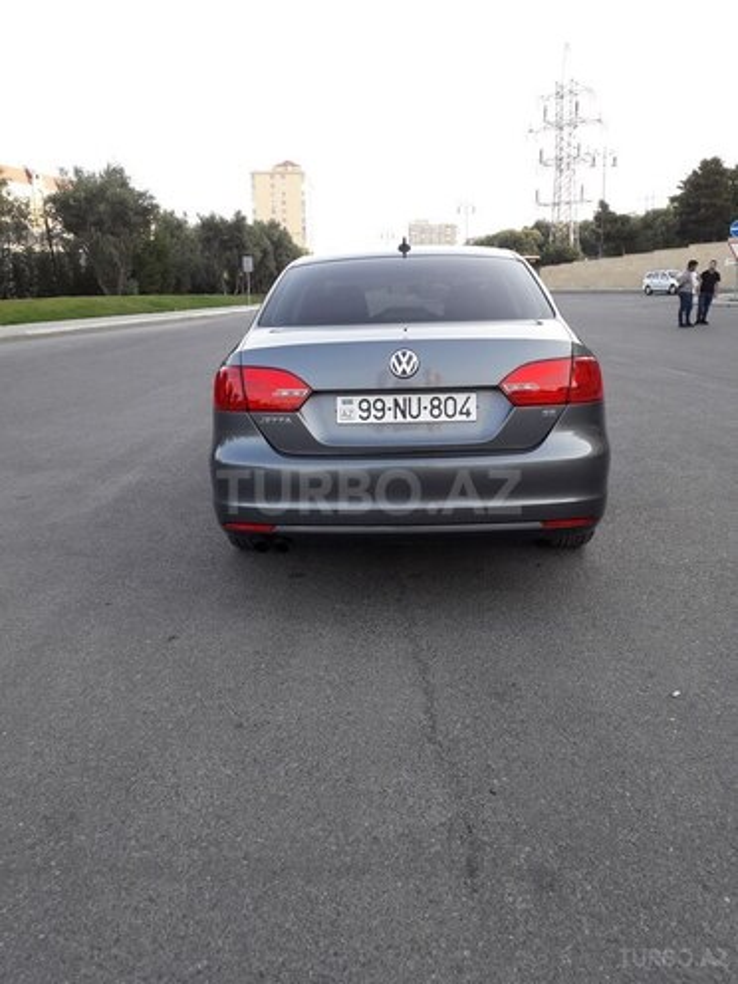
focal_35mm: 27
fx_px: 768
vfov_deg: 65.3
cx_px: 369
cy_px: 492
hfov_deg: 51.4
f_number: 1.9
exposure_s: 1/189
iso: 40
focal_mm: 3.6
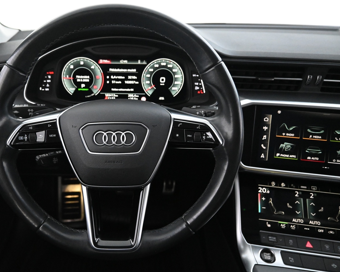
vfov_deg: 51.5
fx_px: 282
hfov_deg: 61.5
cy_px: 132
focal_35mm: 28
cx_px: 130
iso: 5600
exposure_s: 1/25
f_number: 3.5
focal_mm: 16
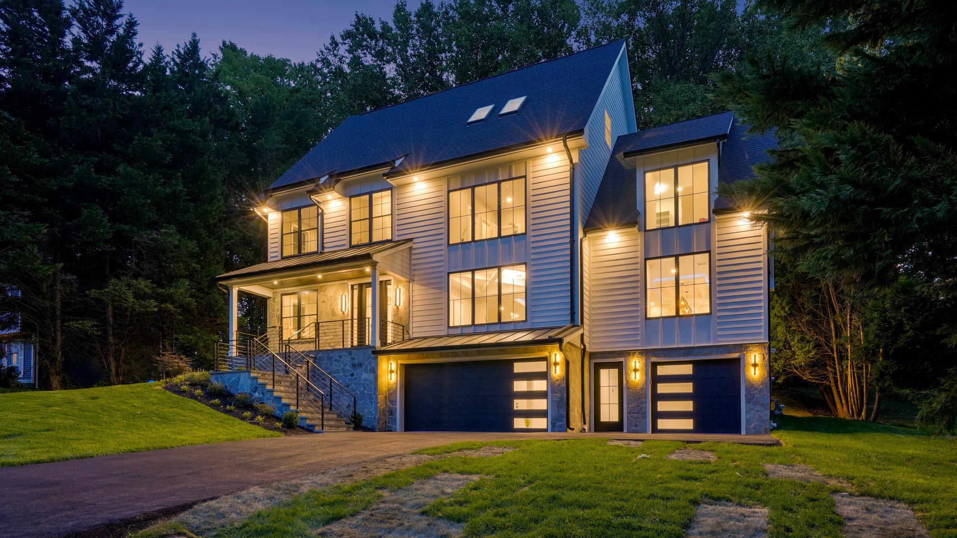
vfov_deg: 55.9
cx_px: 478
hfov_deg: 86.6
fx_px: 507
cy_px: 260
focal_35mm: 20
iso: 1250
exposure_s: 1/4
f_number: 8
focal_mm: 19
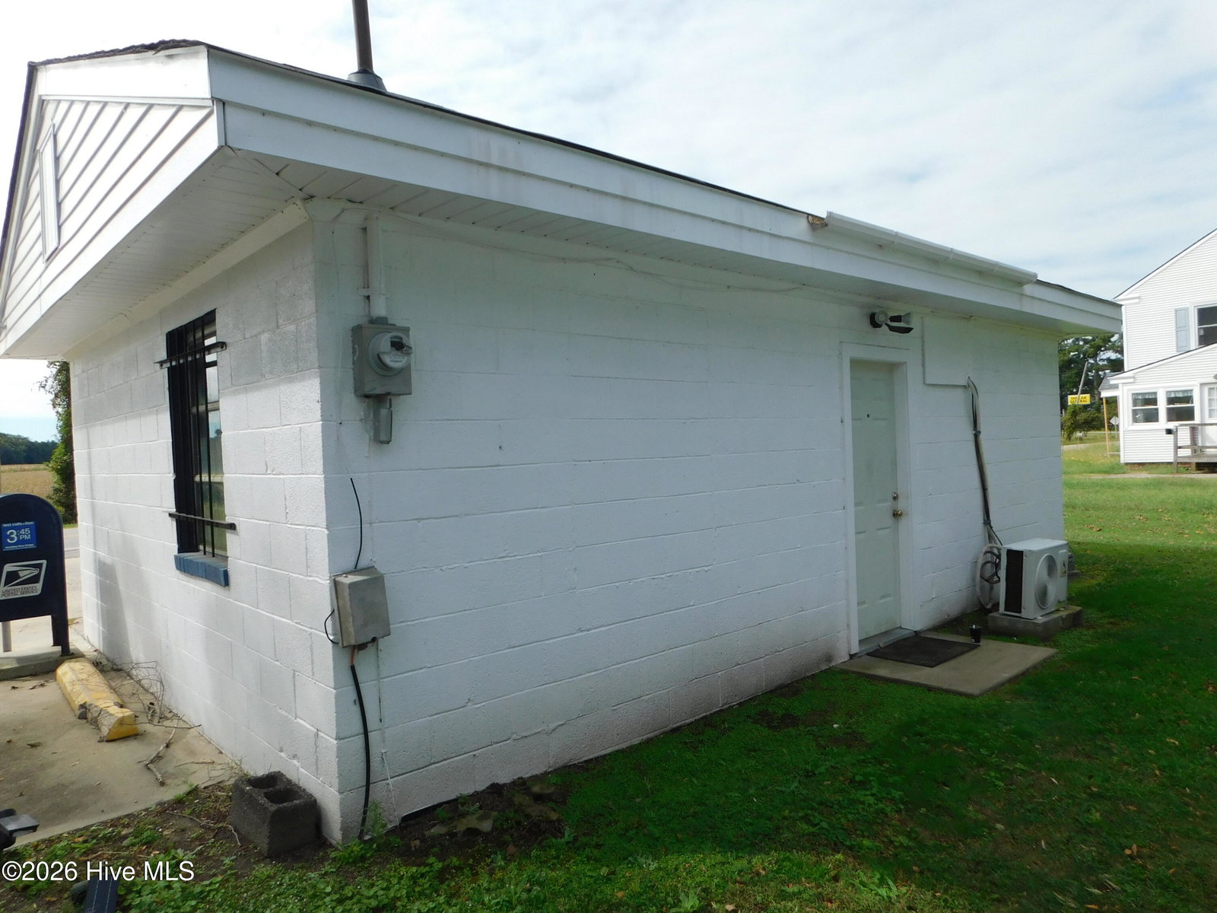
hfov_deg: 73.9
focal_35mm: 23
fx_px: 809
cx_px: 608
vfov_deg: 58.9
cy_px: 456
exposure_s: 1/1250
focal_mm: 4
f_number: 3
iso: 125
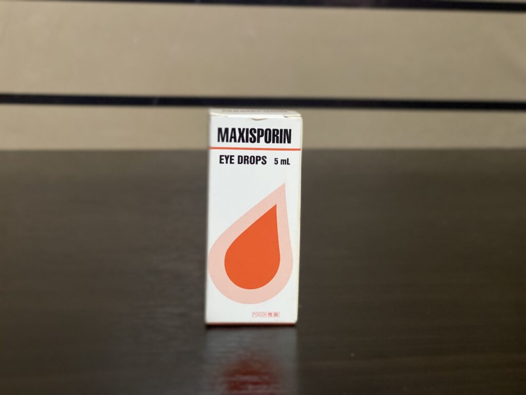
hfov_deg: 36.8
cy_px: 198
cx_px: 263
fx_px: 790
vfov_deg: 28.0
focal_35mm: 52
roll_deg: +0.0
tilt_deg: -10.9
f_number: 2
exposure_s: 1/33
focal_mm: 6
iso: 320
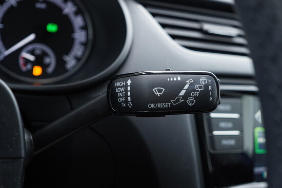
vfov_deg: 36.9
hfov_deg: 53.1
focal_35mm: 36
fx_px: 282
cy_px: 94
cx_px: 141
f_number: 2.8
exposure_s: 1/40
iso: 320
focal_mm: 24
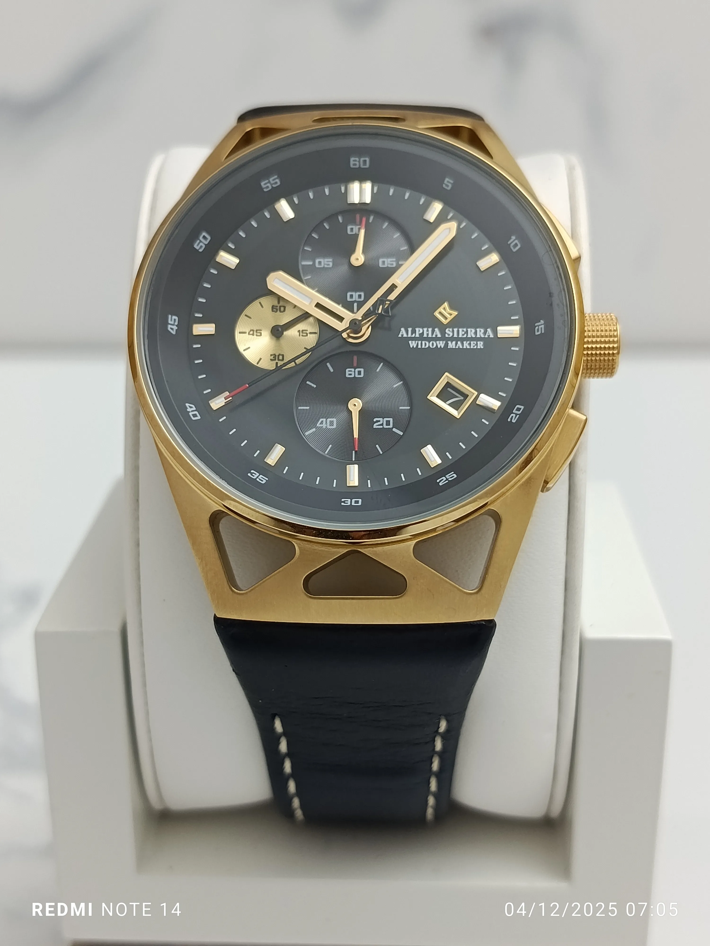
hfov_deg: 30.3
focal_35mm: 48
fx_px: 1313
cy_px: 473
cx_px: 355
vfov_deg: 39.7
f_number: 1.7
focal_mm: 5.24
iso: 473
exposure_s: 1/100
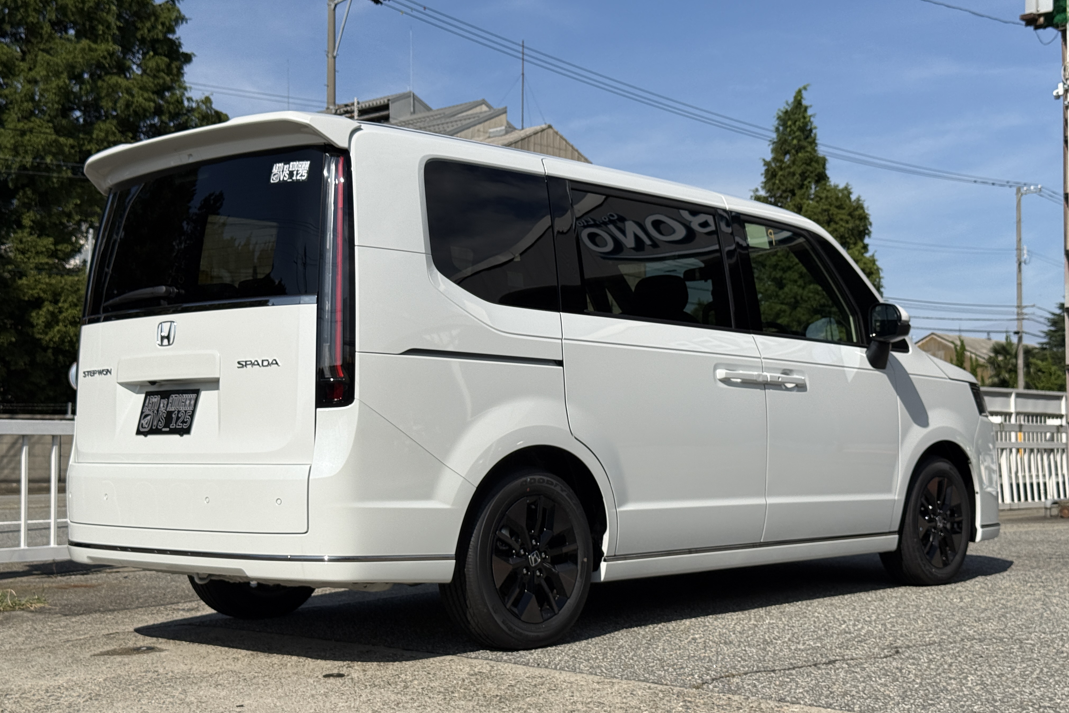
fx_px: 1485
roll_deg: -0.5
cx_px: 534
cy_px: 385
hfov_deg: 39.6
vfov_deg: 27.0
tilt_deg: +2.8
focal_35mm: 50
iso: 64
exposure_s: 1/9901
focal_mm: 6.76
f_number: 1.78
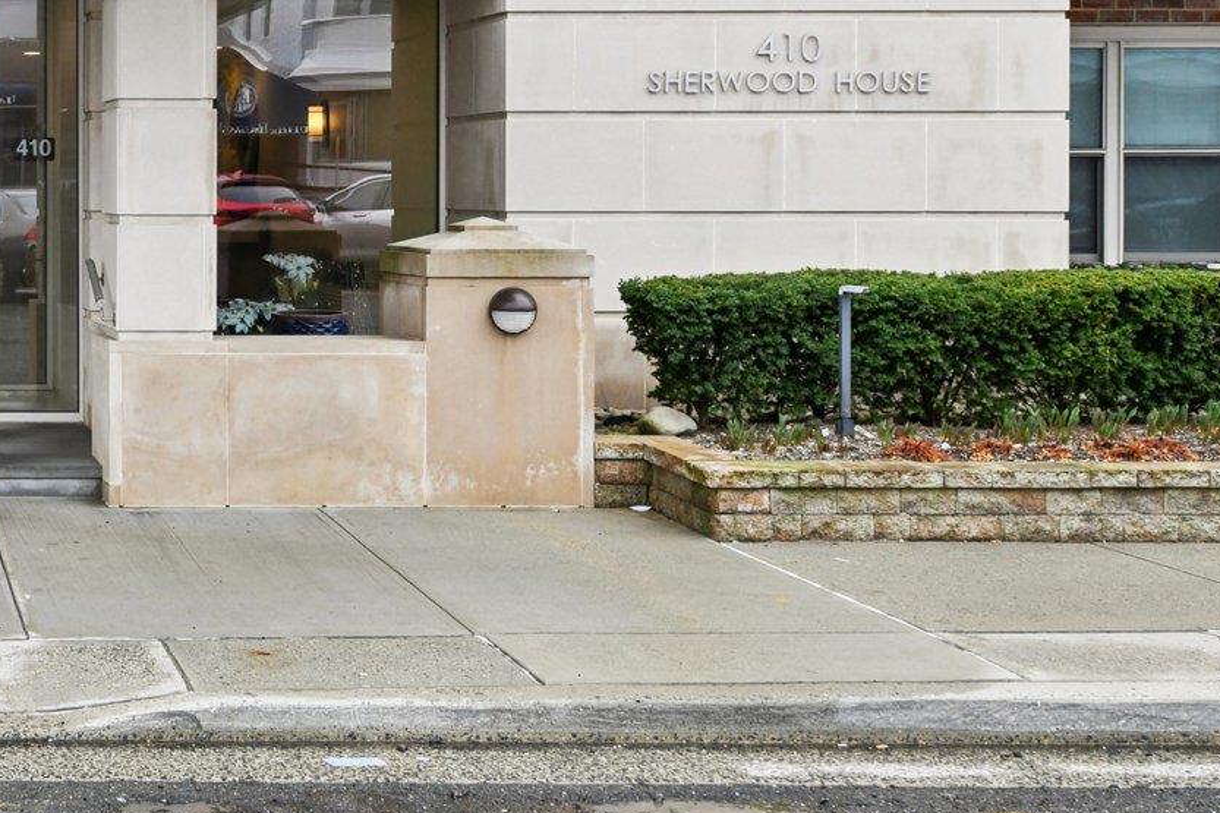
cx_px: -154
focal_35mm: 59
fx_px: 1999
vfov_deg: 22.8
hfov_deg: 30.1
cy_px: 226
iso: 400
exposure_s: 1/320
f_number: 8
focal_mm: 24
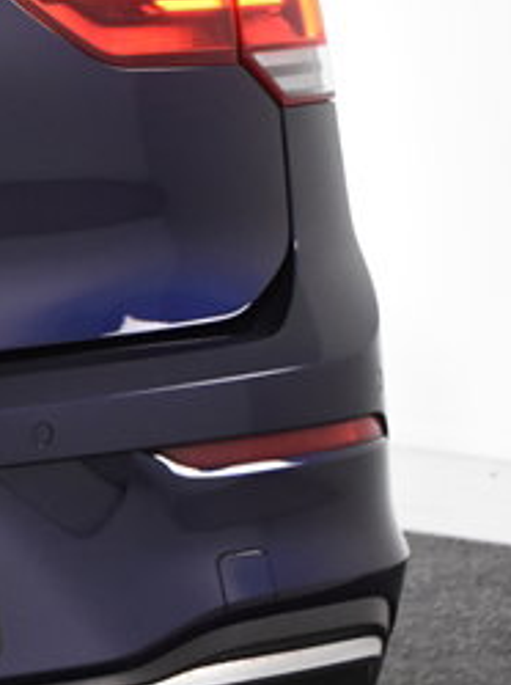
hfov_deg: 6.8
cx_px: -841
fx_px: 3986
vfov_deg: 9.8
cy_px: 268
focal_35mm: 202
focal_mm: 34
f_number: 4.5
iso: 1600
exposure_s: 1/80
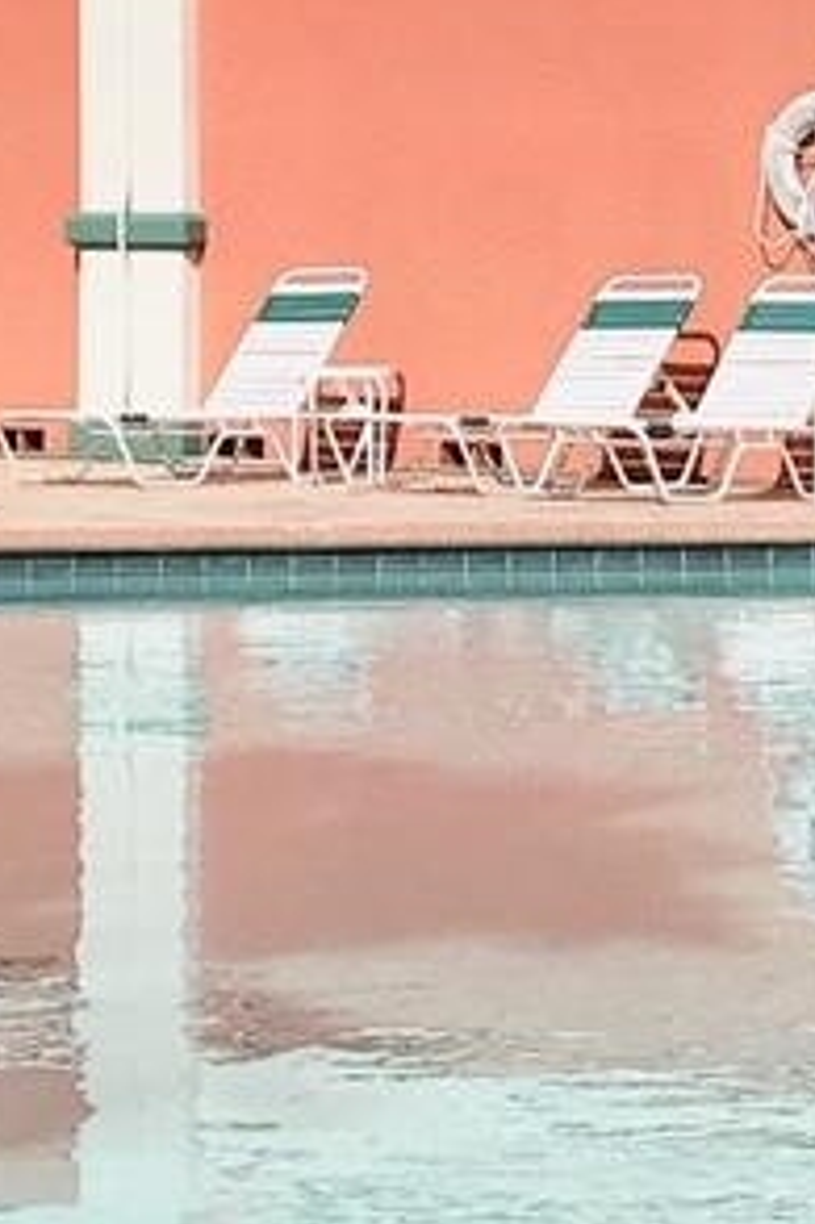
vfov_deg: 12.6
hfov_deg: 8.6
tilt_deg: +4.8
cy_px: -209
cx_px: 439
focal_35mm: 159
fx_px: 5405
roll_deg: +0.1
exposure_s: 1/8772
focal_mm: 3.99
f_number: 1.8
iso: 20
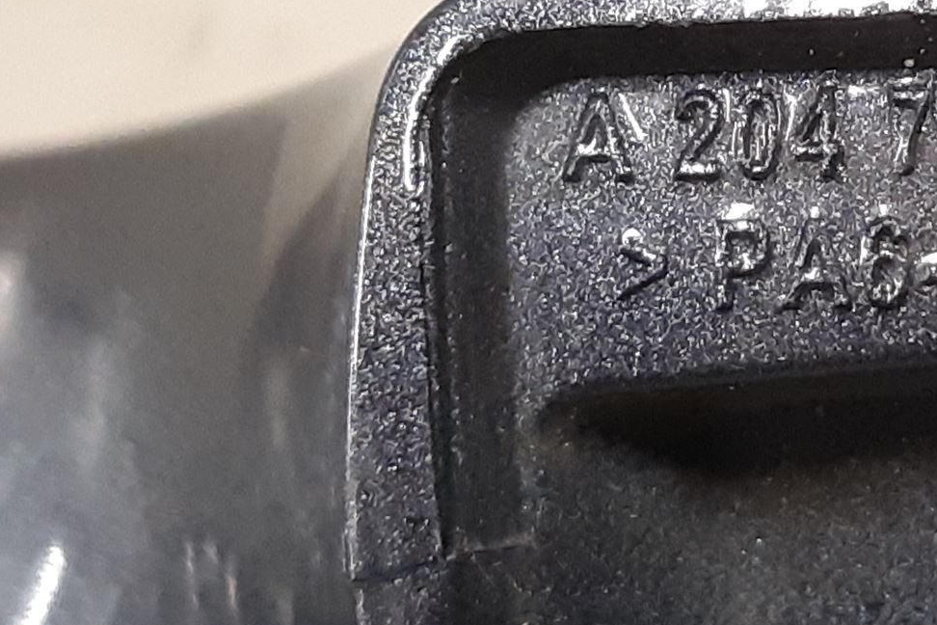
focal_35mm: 57
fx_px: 1483
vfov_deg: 23.8
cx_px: 919
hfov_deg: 32.5
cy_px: 285
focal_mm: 3.93
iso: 320
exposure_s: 1/50
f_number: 1.7
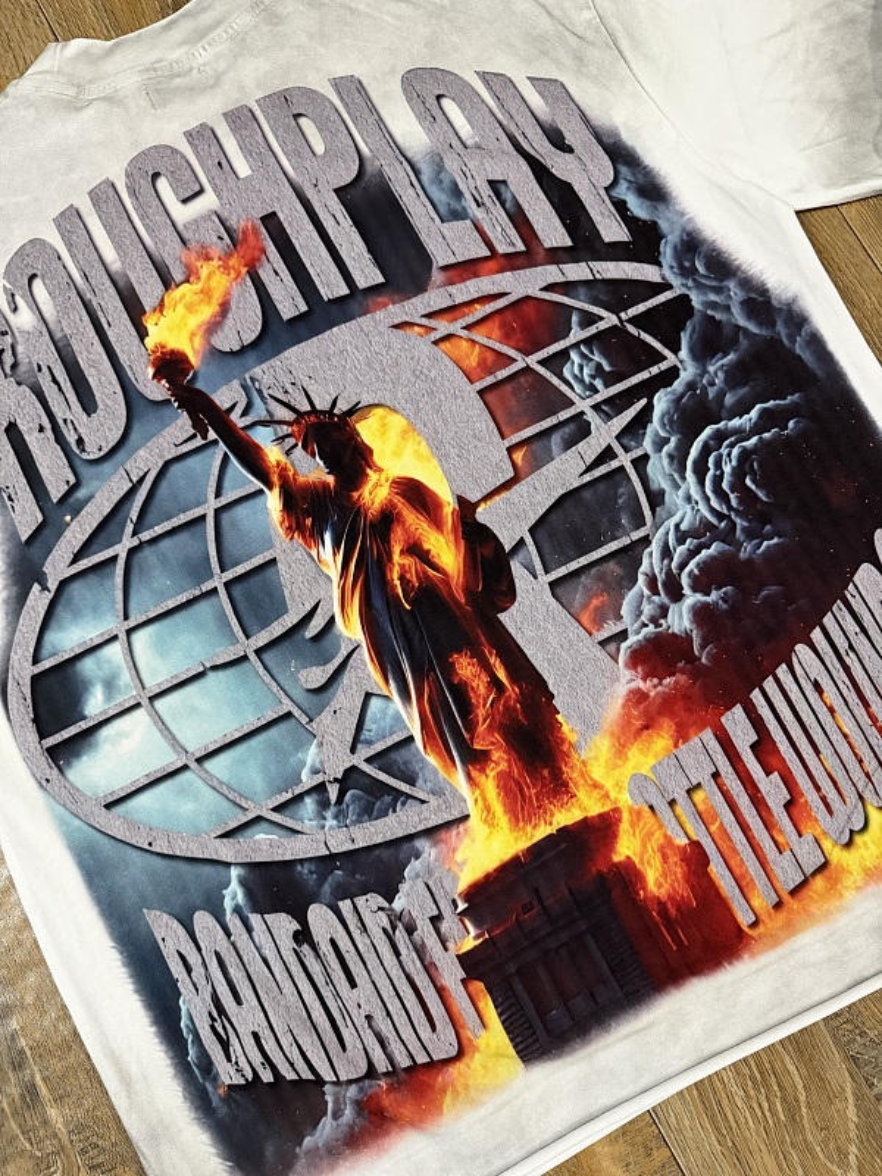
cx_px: 441
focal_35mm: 24
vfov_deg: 71.6
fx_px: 815
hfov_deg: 56.8
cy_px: 588
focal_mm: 6.76
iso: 640
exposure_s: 1/50
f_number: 1.78
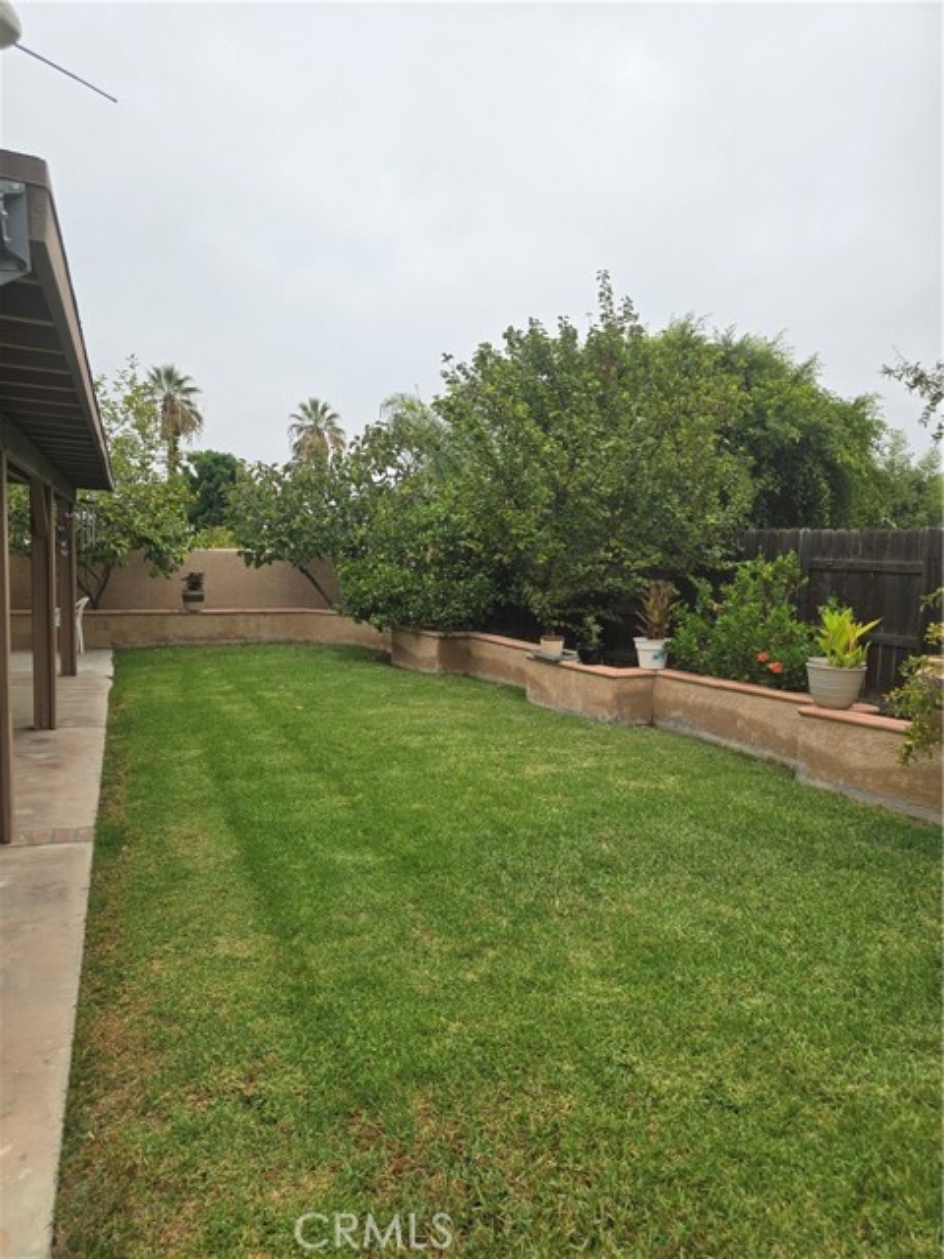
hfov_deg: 58.9
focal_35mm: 23
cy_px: 630
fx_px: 836
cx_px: 472
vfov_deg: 73.9
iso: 12
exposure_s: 1/356
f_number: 1.7
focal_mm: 6.3
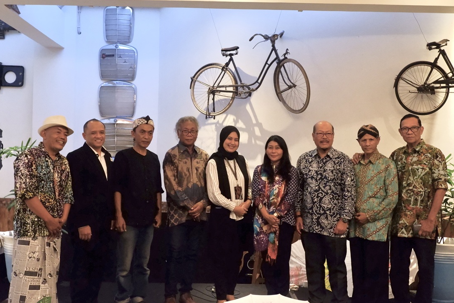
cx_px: 235
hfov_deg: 46.4
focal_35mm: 42
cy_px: 156
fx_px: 530
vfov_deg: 31.9
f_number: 6.4
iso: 6400
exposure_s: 1/50
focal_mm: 25.6
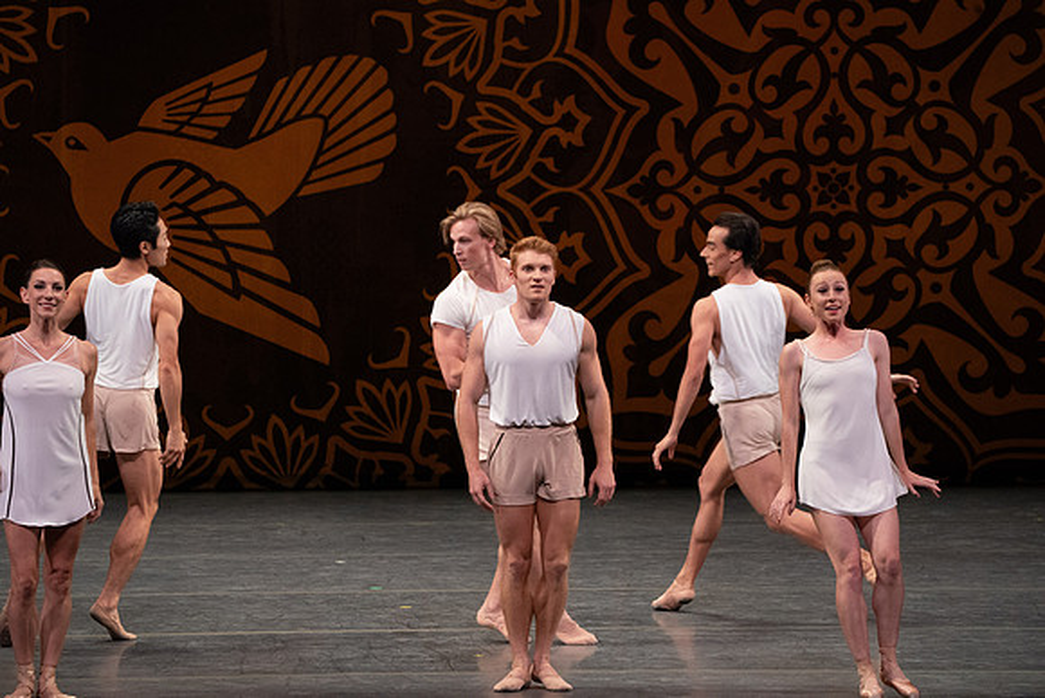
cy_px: 349
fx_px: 9407
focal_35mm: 324
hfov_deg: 6.4
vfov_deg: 4.2
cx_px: 522
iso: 5000
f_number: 10
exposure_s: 1/400
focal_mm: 324
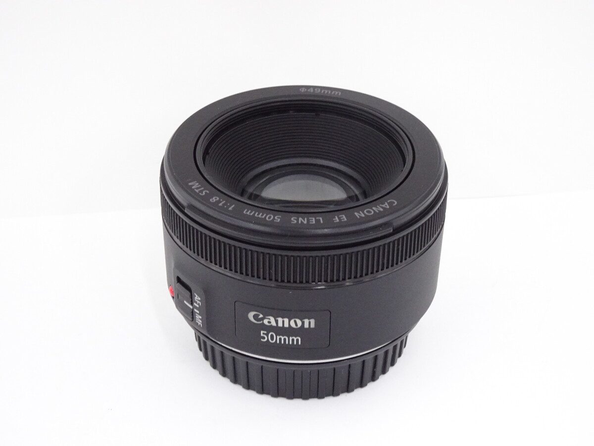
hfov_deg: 30.3
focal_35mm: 64
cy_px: 223
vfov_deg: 22.9
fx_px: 1098
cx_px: 297
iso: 640
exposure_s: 1/80
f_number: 4.5
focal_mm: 10.95
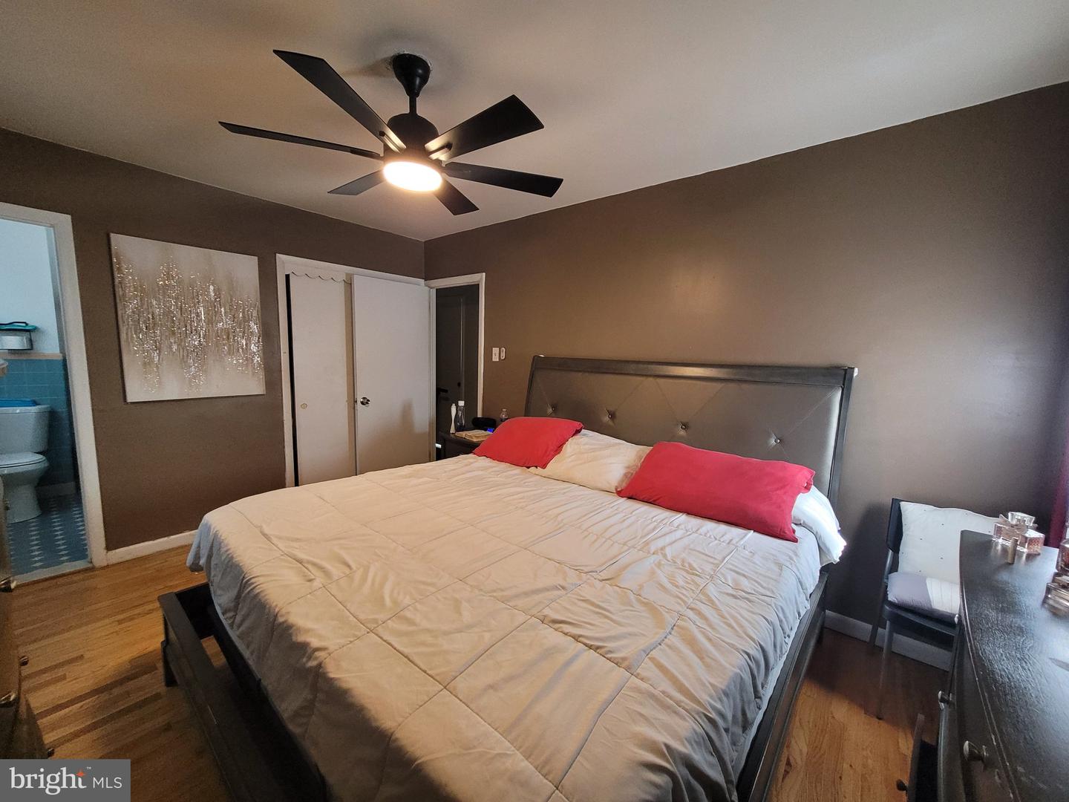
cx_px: 534
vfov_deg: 89.9
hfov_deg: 106.2
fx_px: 401
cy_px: 401
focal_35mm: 13
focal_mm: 1.74
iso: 400
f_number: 2.2
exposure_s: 1/60
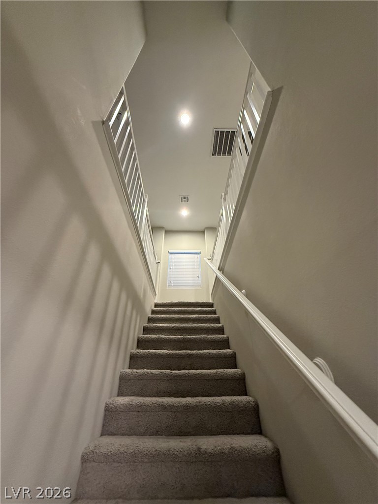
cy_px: 252
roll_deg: +0.1
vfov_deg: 102.1
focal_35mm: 14
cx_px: 189
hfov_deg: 85.7
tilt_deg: +35.7
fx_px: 204
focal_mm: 2.22
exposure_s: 1/60
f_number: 2.2
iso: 800
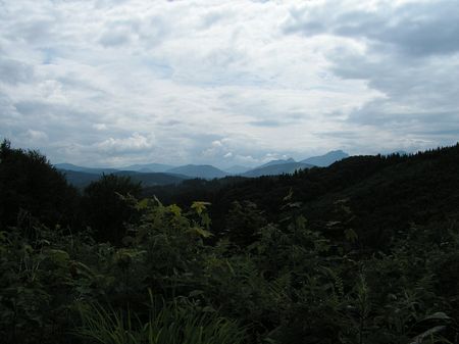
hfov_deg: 51.4
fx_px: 477
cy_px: 172
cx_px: 230
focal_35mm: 36
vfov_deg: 39.6
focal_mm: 6
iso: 50
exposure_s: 1/1000
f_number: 4.8
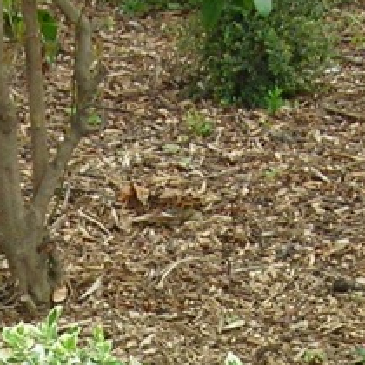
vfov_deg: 8.7
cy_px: 652
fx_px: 2290
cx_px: 36
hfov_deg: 9.1
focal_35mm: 192
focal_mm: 6.3
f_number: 3.2
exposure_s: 1/114
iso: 50
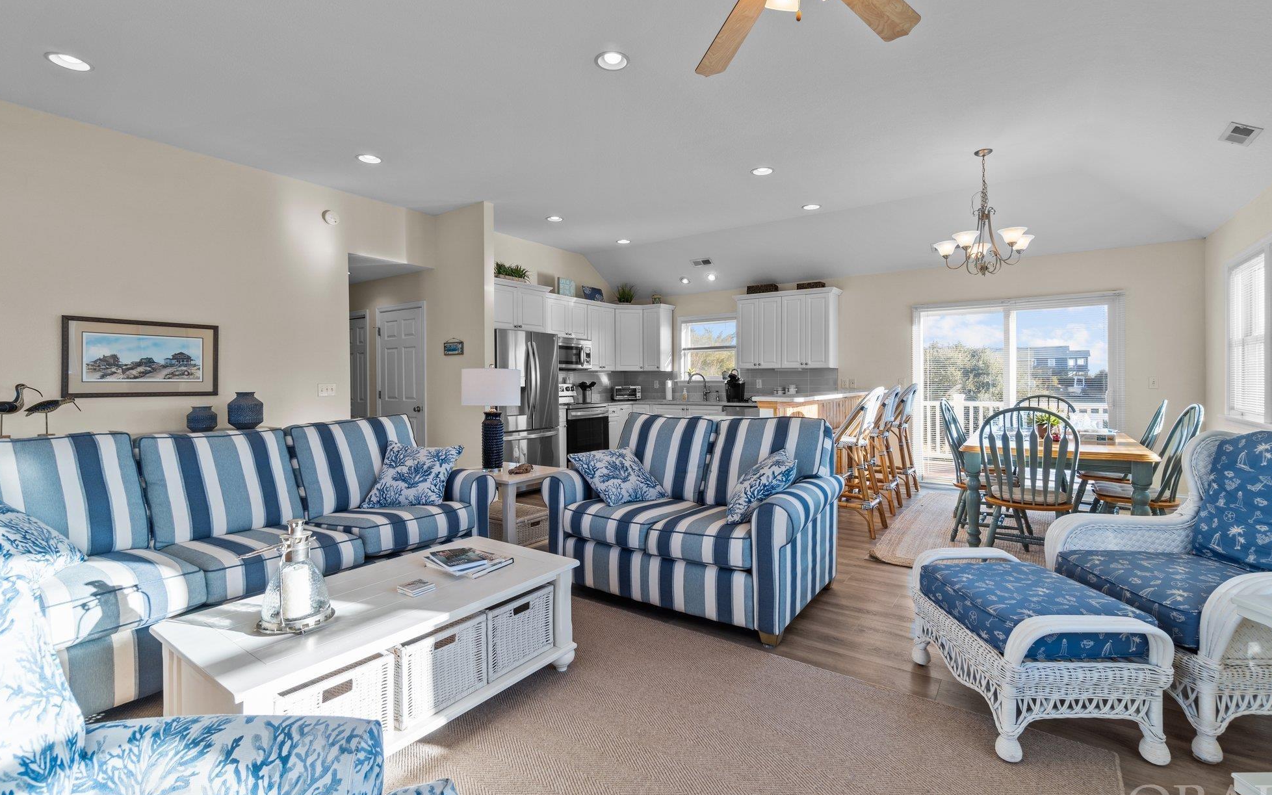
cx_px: 636
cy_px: 388
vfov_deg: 71.2
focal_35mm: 16
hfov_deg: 97.8
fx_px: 555
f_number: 8
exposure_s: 1/6
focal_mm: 10
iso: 100
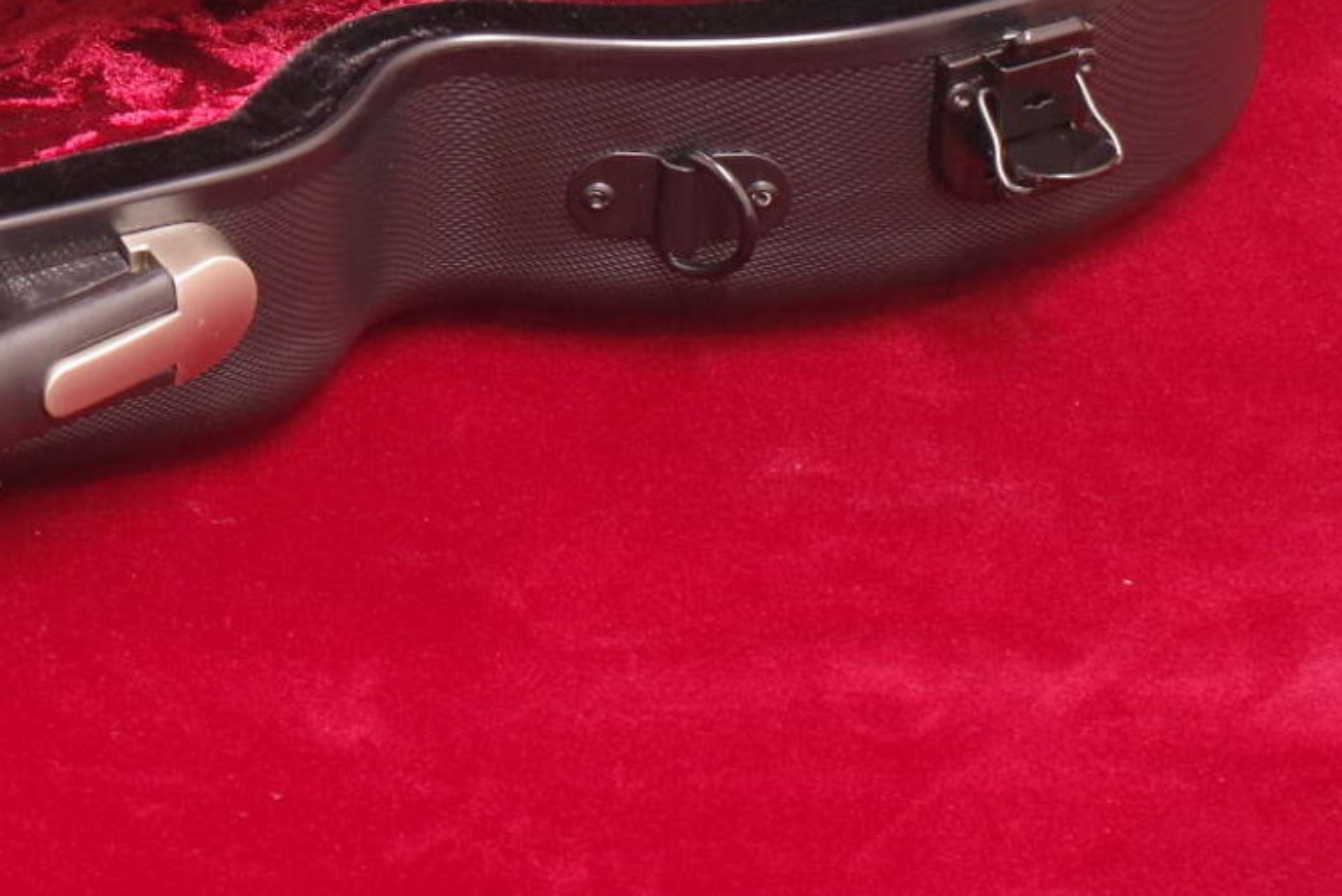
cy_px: -474
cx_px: -899
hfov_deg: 9.6
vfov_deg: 6.6
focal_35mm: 205
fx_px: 7644
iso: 500
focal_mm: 40
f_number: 8
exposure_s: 1/1.25
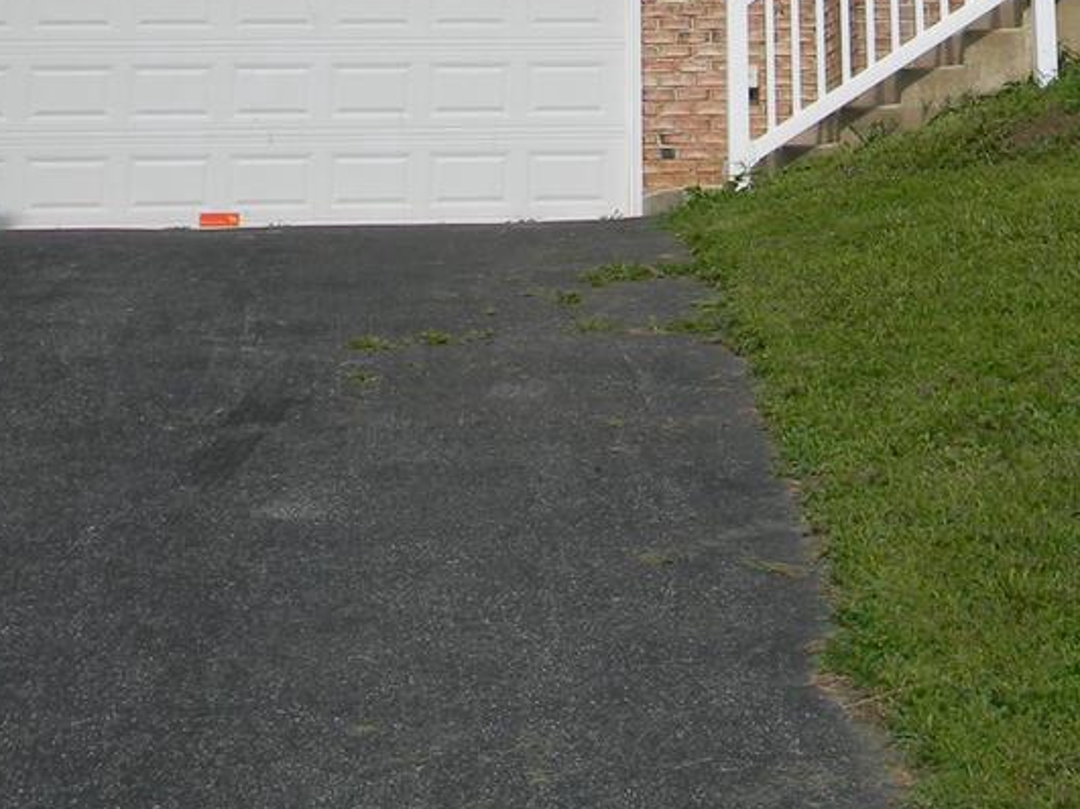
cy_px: -167
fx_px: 2371
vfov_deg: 18.4
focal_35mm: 76
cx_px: 755
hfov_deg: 25.5
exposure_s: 1/545
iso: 80
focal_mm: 5
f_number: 7
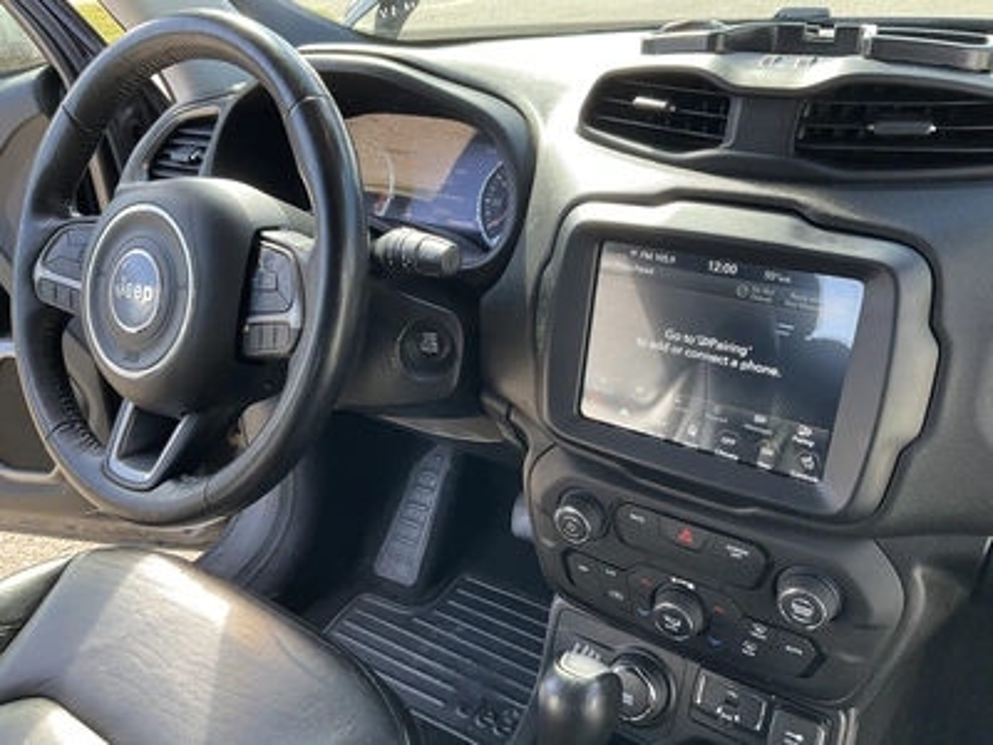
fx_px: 832
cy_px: 372
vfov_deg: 48.2
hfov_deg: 61.7
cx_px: 496
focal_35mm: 29
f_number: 1.8
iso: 40
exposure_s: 1/122
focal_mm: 3
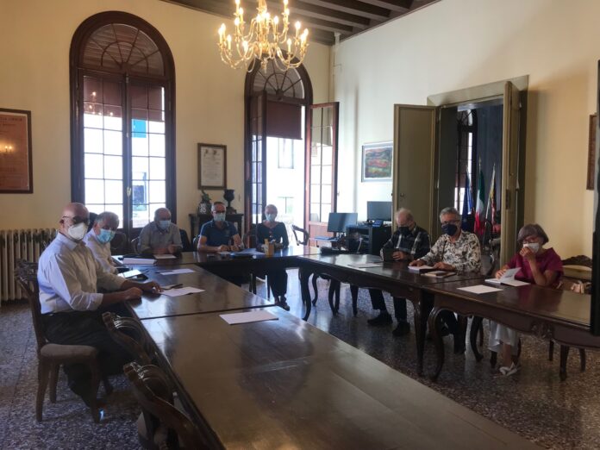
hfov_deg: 63.4
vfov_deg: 49.7
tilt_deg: -4.1
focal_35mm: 28
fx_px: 485
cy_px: 225
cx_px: 300
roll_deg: -0.9
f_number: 1.8
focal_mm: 3.99
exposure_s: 1/100
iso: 40
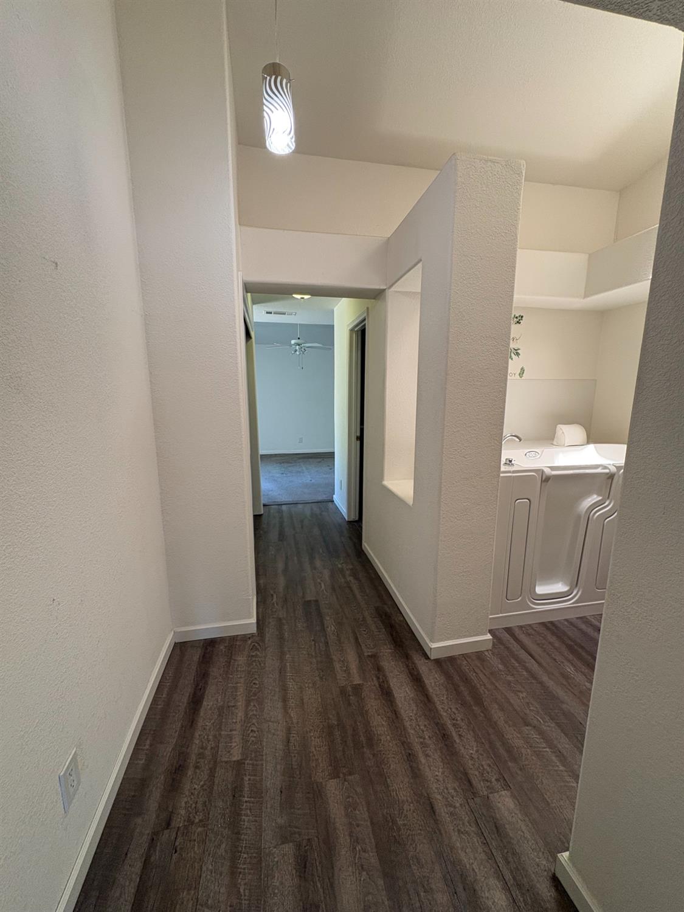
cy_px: 456
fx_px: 369
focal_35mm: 14
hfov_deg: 85.7
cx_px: 342
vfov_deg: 102.1
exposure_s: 1/60
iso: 160
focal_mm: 2.22
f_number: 2.2
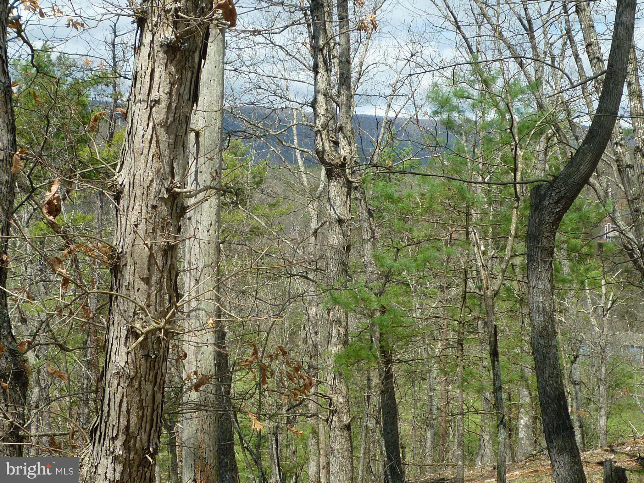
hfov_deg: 33.2
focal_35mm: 58
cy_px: 242
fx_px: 1079
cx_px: 322
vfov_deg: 25.2
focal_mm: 6.5
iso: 80
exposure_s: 1/500
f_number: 4
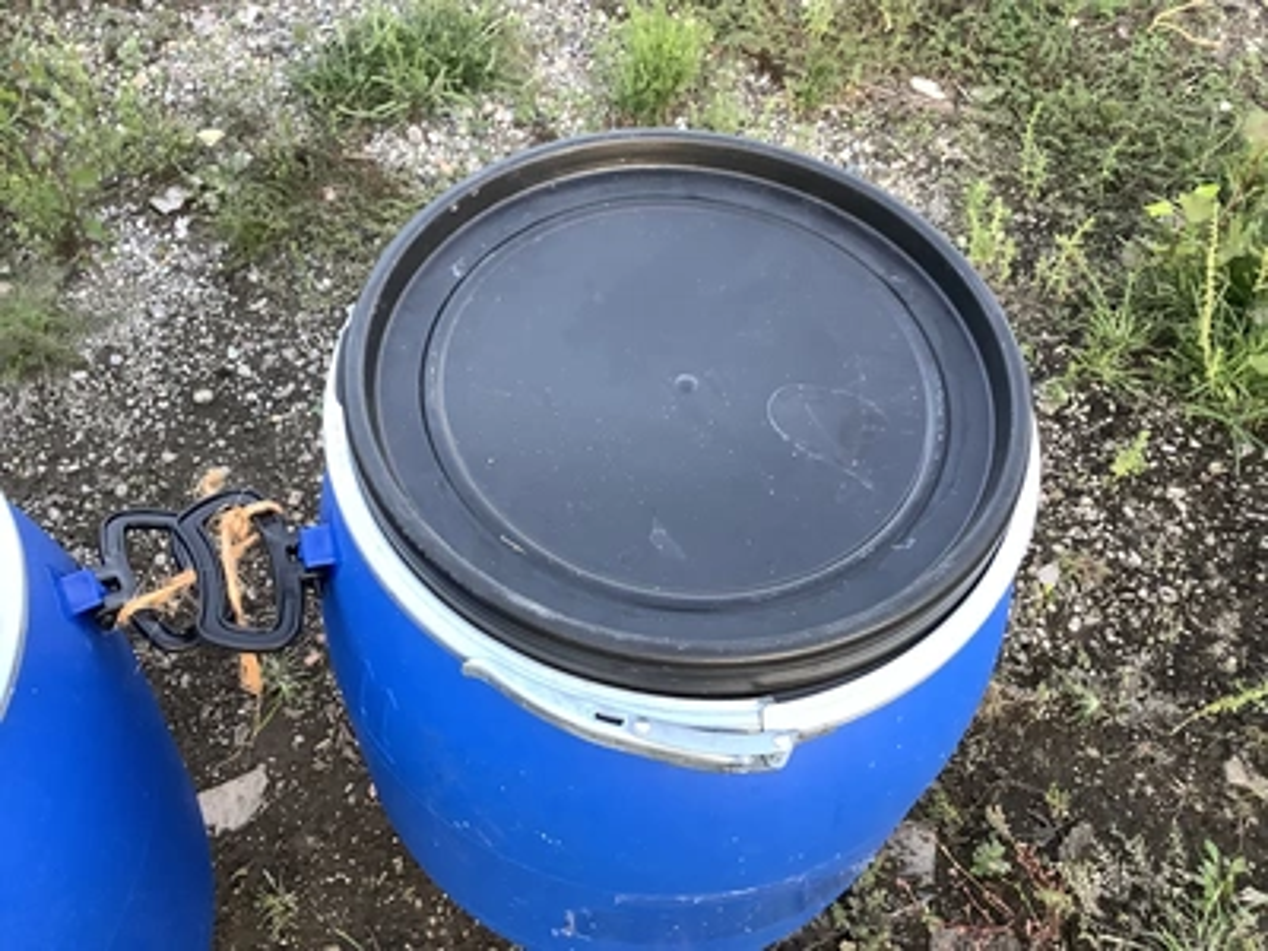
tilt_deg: -51.1
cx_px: 634
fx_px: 1136
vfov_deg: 45.4
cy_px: 476
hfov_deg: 58.4
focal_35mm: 31
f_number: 2.4
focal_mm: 3.3
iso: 125
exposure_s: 1/60
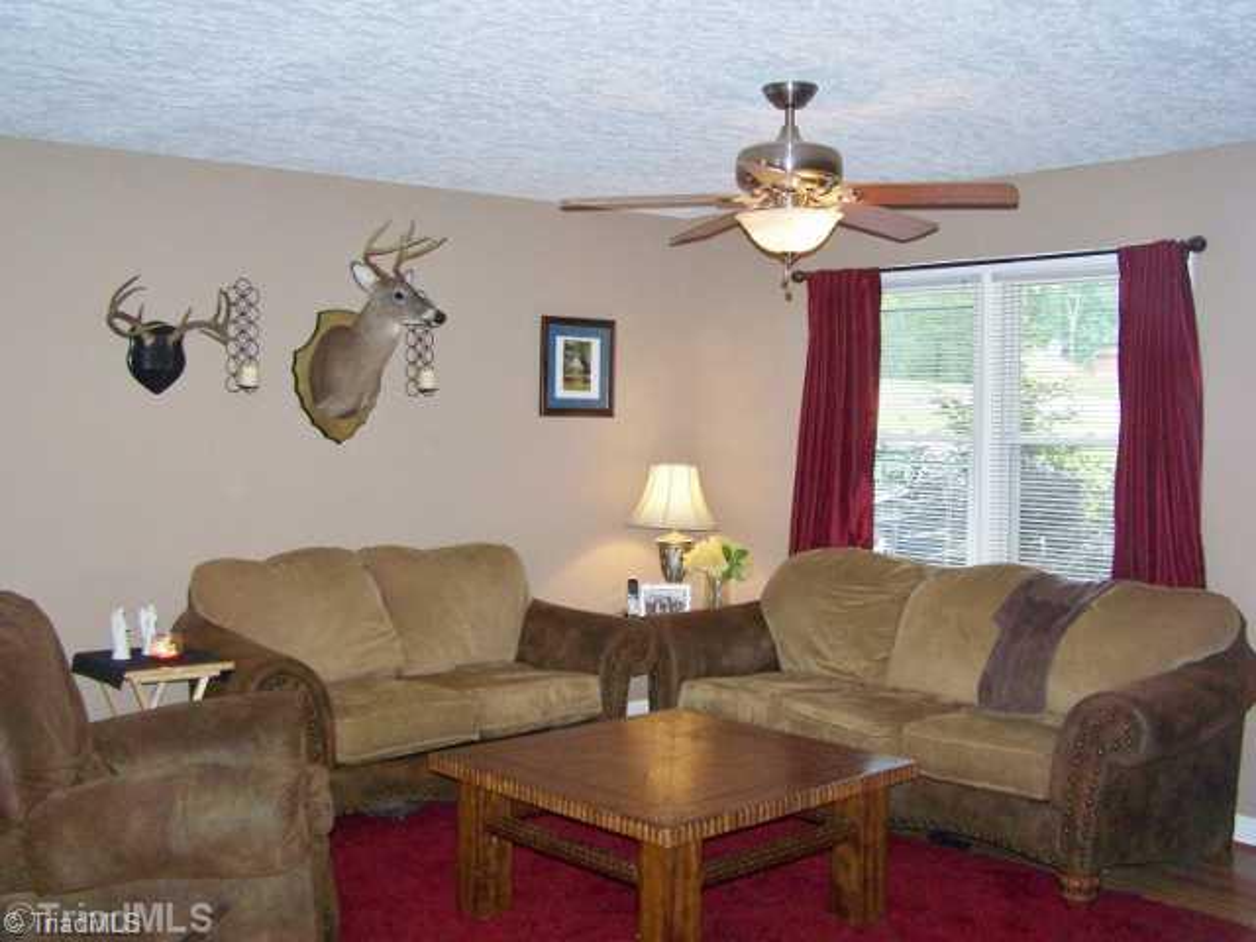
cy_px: 471
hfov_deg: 49.0
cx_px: 628
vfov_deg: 37.7
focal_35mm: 38
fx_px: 1379
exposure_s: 1/60
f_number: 2.8
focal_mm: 6.3
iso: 160
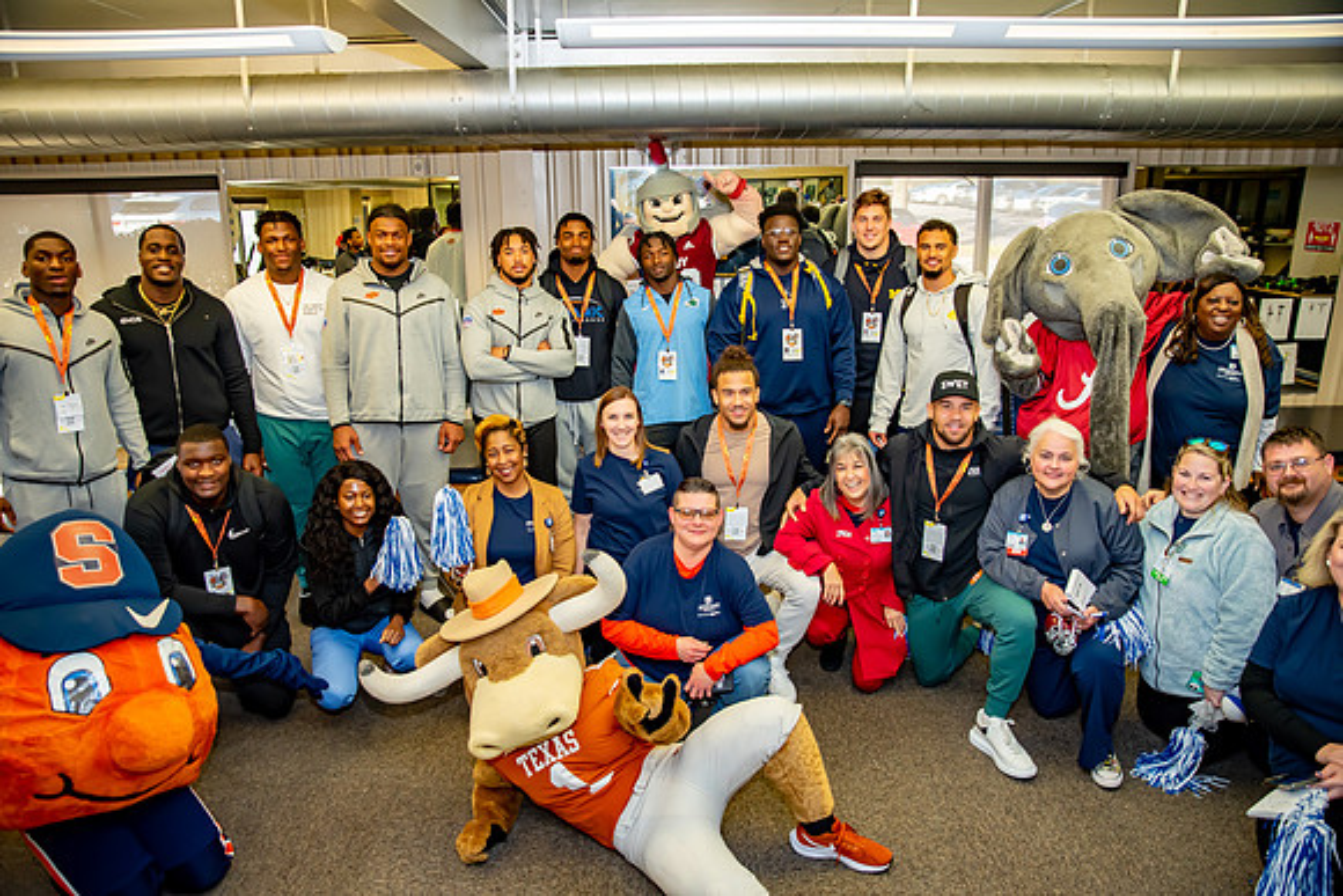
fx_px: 2052
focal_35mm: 55
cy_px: 448
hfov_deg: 36.2
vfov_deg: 24.6
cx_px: 672
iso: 1000
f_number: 2.8
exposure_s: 1/200
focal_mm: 55
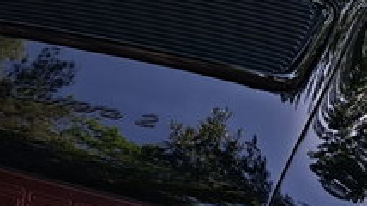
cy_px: 57
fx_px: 875
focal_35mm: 90
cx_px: 101
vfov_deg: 13.4
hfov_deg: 23.5
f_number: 1.8
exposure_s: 1/470
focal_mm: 5.54
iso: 50
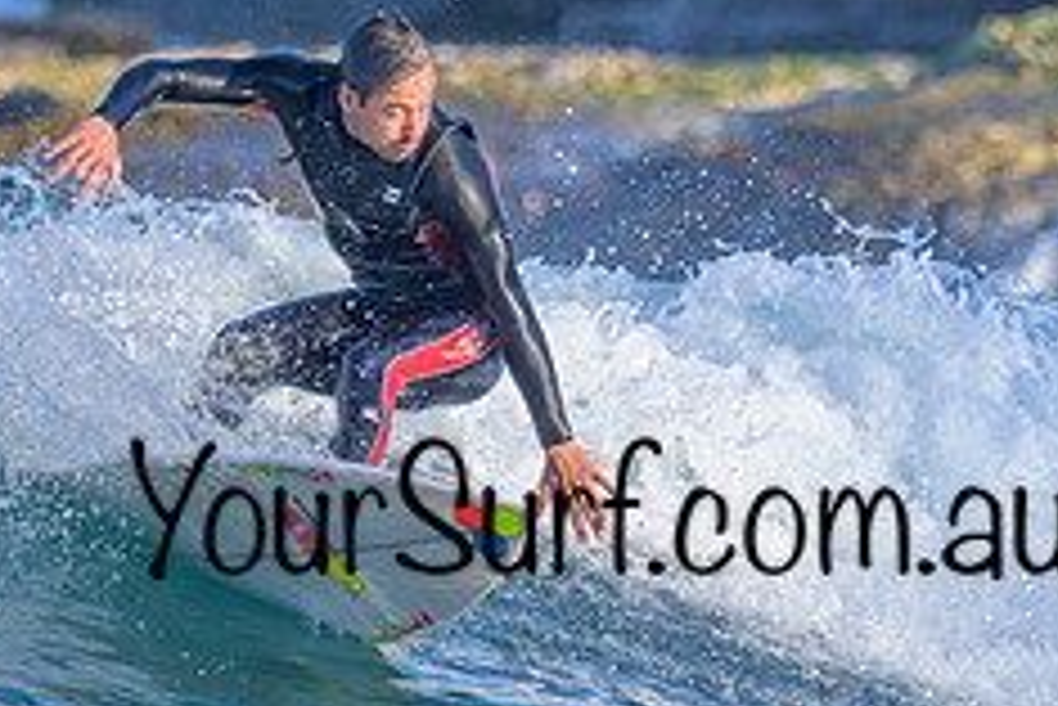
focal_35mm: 2704
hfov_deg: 0.8
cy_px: 375
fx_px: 79513
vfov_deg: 0.5
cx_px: 880
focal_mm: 800
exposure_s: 1/2000
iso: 800
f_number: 6.3
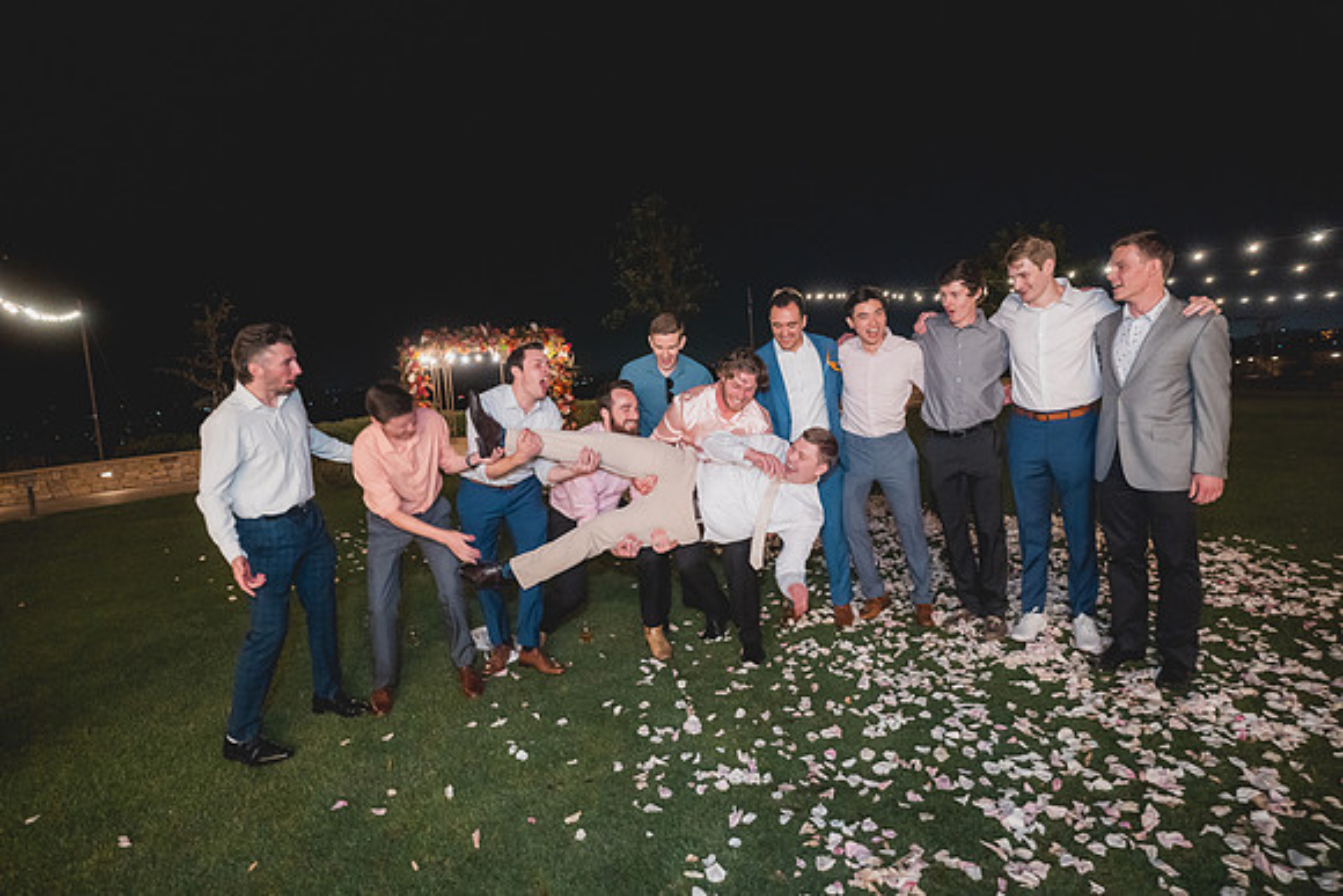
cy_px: 448
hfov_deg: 90.0
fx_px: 672
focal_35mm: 18
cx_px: 672
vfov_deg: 67.4
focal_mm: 18
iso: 3200
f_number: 2.8
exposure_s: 1/80
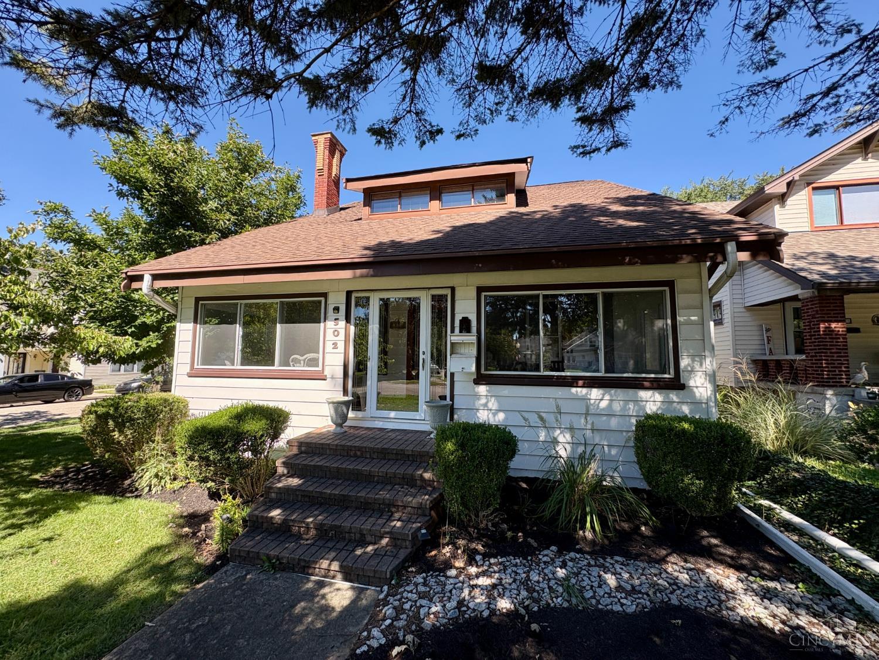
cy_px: 330
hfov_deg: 102.1
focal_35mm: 14
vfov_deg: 85.7
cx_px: 440
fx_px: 356
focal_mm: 2.22
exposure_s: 1/467
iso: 64
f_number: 2.2
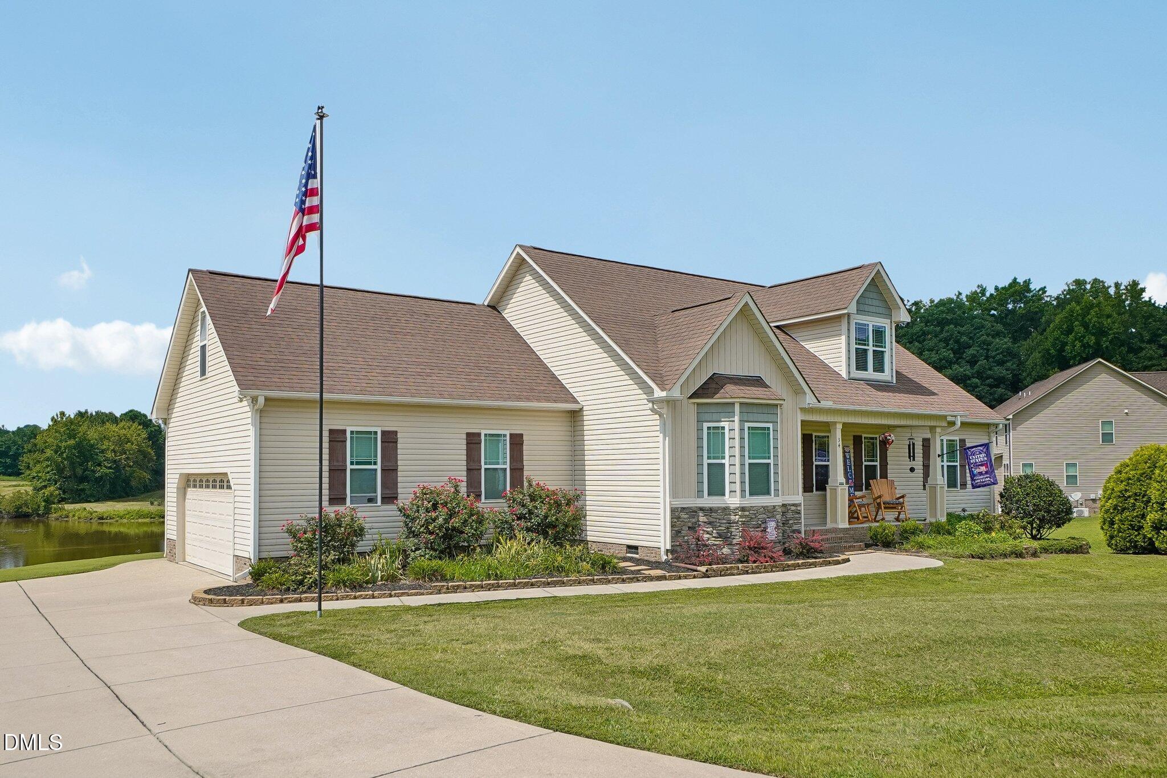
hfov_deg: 67.4
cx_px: 584
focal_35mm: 27
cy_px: 389
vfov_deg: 47.9
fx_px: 875
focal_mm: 18
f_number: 8
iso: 400
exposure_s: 1/500
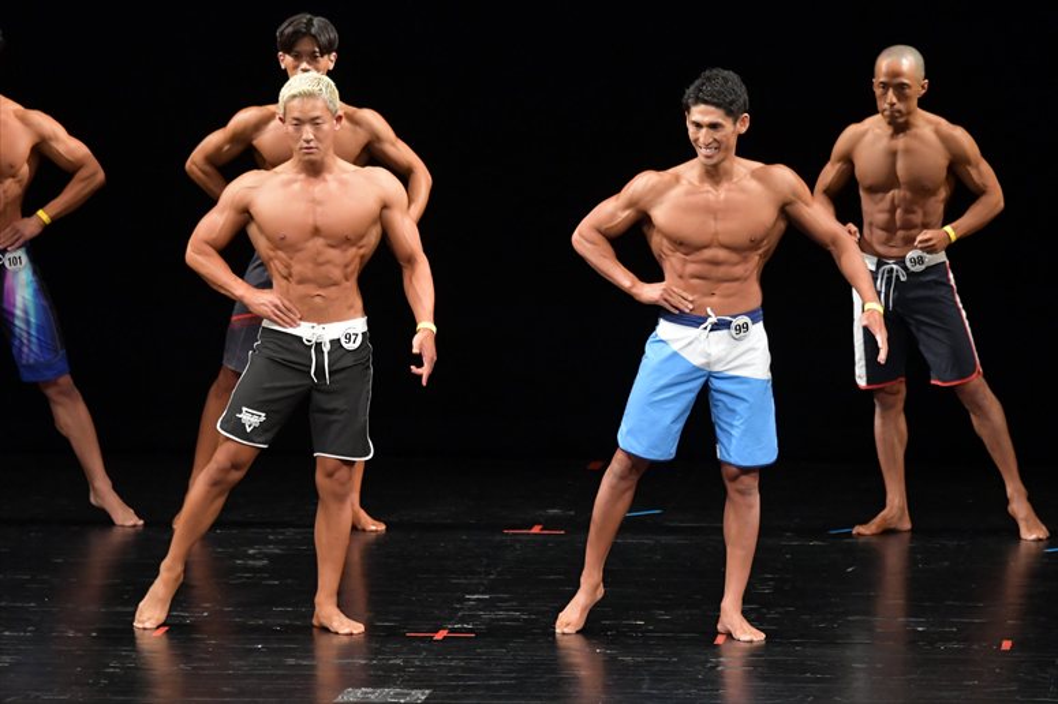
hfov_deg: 8.1
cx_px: 529
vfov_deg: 5.4
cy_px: 352
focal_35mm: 255
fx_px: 7491
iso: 3200
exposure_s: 1/400
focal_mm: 170
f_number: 5.6
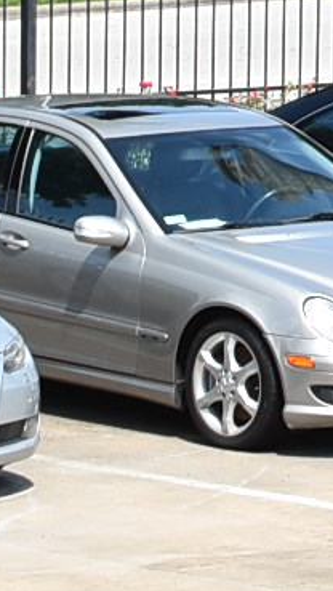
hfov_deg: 2.7
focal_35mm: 446
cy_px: -428
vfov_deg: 4.8
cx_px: 789
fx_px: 6994
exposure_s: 1/160
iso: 100
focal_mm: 35
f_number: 8
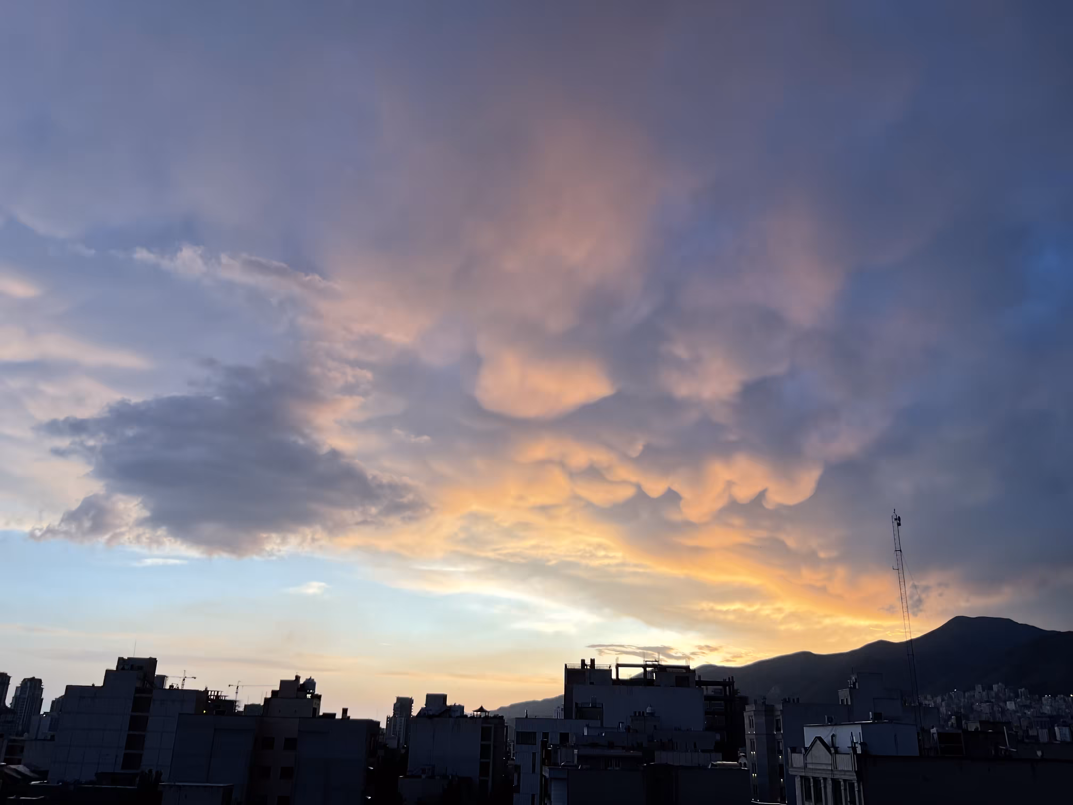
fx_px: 899
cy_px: 402
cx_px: 536
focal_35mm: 29
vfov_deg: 48.2
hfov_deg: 61.7
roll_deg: -2.5
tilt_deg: +20.9
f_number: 1.8
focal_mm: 3
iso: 20
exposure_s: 1/122
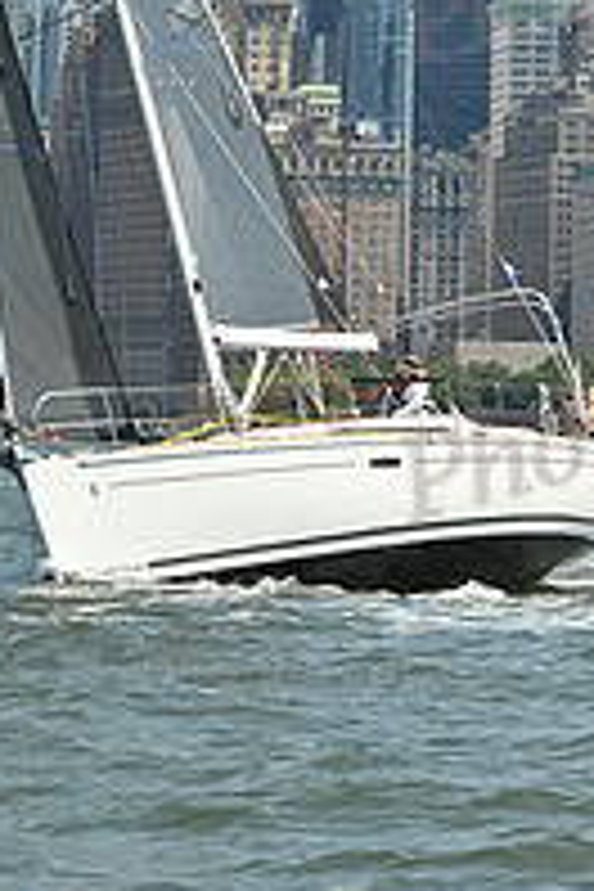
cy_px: -220
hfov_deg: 5.2
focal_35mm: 264
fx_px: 6533
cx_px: 169
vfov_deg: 7.7
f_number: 6.3
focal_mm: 90
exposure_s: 1/1250
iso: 320
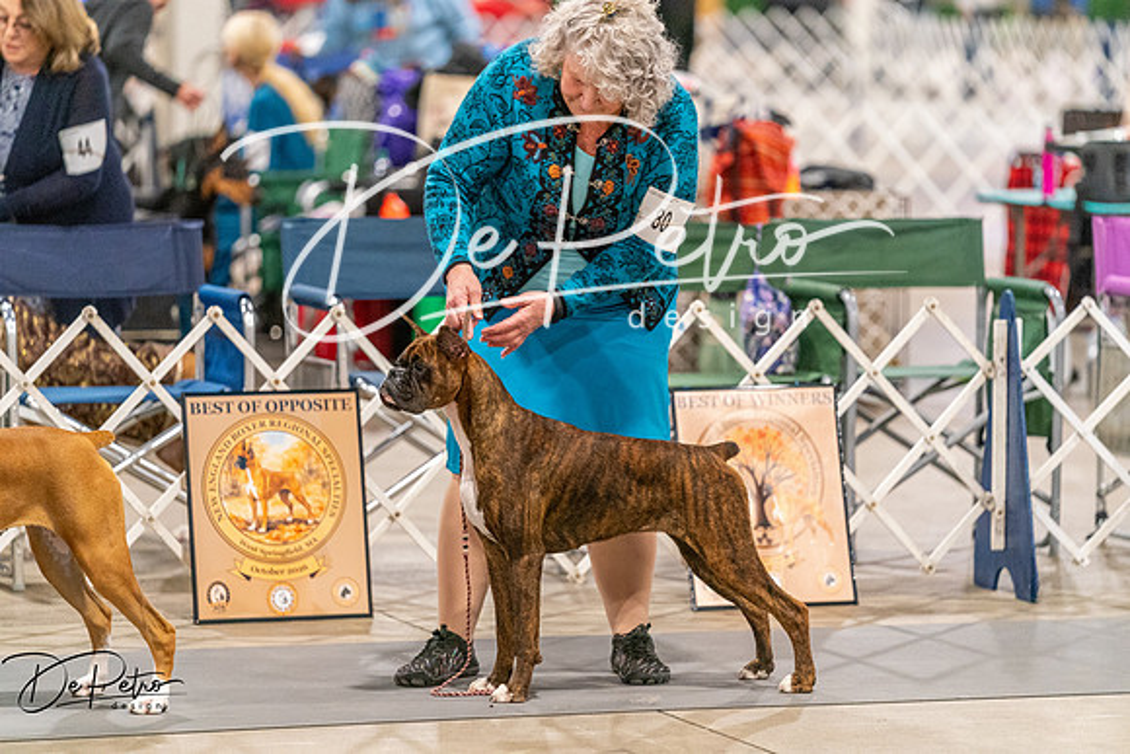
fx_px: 6122
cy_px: 377
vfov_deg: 7.0
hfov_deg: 10.5
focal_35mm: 195
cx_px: 565
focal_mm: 195
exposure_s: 1/250
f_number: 3.2
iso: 6400
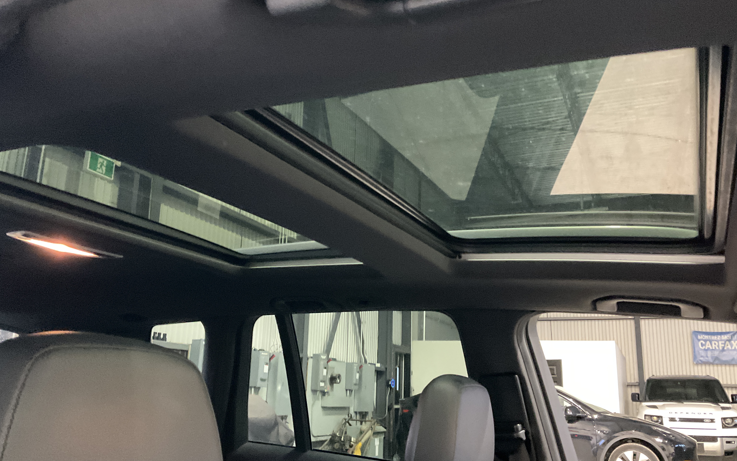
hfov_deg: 61.2
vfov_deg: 40.6
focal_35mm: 31
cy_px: 251
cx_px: 369
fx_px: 623
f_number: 1.8
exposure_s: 1/25
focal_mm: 3
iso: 500
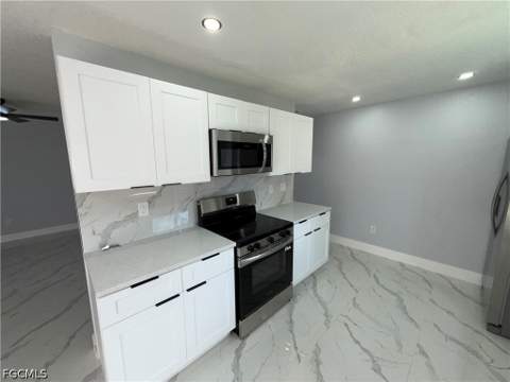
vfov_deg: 85.7
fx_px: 206
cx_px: 255
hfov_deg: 102.1
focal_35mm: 14
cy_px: 191
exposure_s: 1/122
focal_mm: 2.22
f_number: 2.2
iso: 64
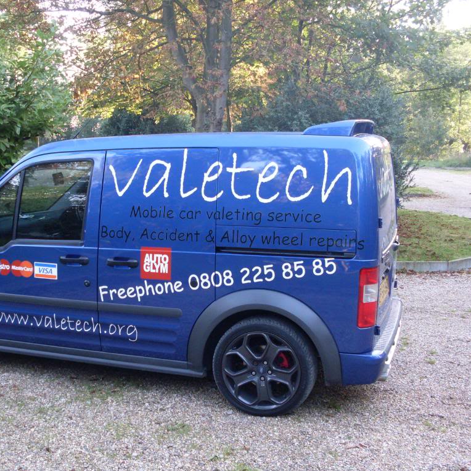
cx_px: 163
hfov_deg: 37.2
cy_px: 236
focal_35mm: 45
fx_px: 693
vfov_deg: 37.6
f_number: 2.8
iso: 100
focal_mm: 6.3
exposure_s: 1/45
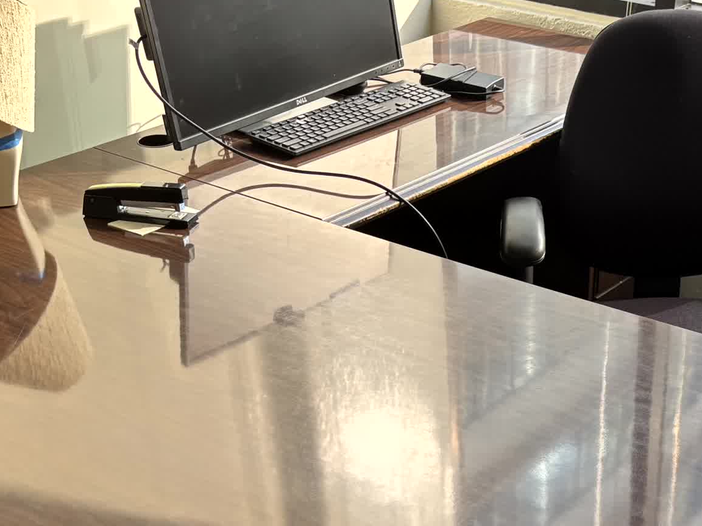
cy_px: 487
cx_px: 473
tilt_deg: -32.3
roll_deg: -1.2
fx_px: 1298
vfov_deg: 22.3
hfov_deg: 30.0
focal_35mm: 64
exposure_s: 1/121
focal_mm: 5.96
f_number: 1.6
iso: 80
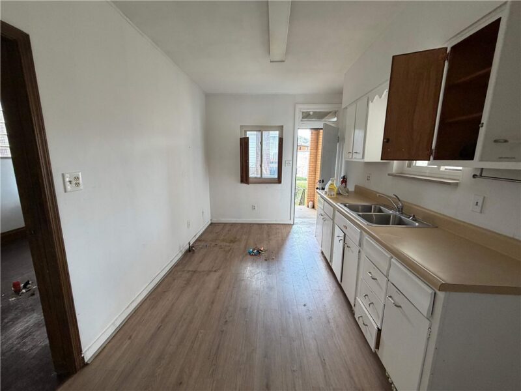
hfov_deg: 102.1
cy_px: 196
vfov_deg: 85.7
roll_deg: -1.4
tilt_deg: -11.1
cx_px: 260
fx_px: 211
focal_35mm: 14
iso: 200
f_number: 2.2
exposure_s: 1/60
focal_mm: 2.22
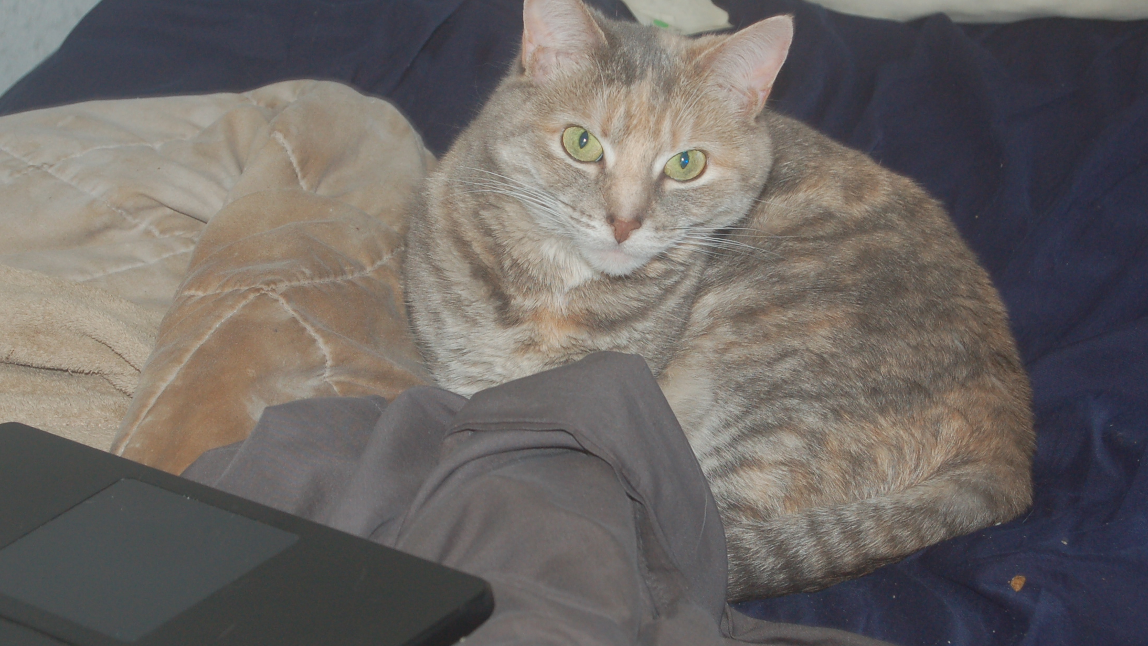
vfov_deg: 10.2
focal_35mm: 119
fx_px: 3614
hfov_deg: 18.0
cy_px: 264
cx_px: 594
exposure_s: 1/60
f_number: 5.6
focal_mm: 55
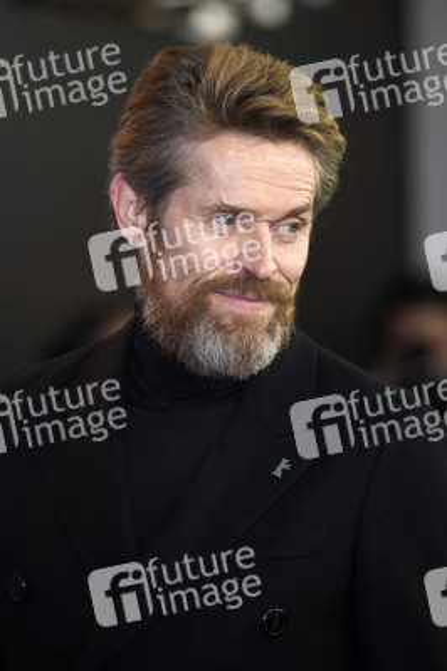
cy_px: 336
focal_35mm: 200
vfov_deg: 10.3
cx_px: 224
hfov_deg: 6.9
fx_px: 3731
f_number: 3.5
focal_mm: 200
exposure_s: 1/400
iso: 640
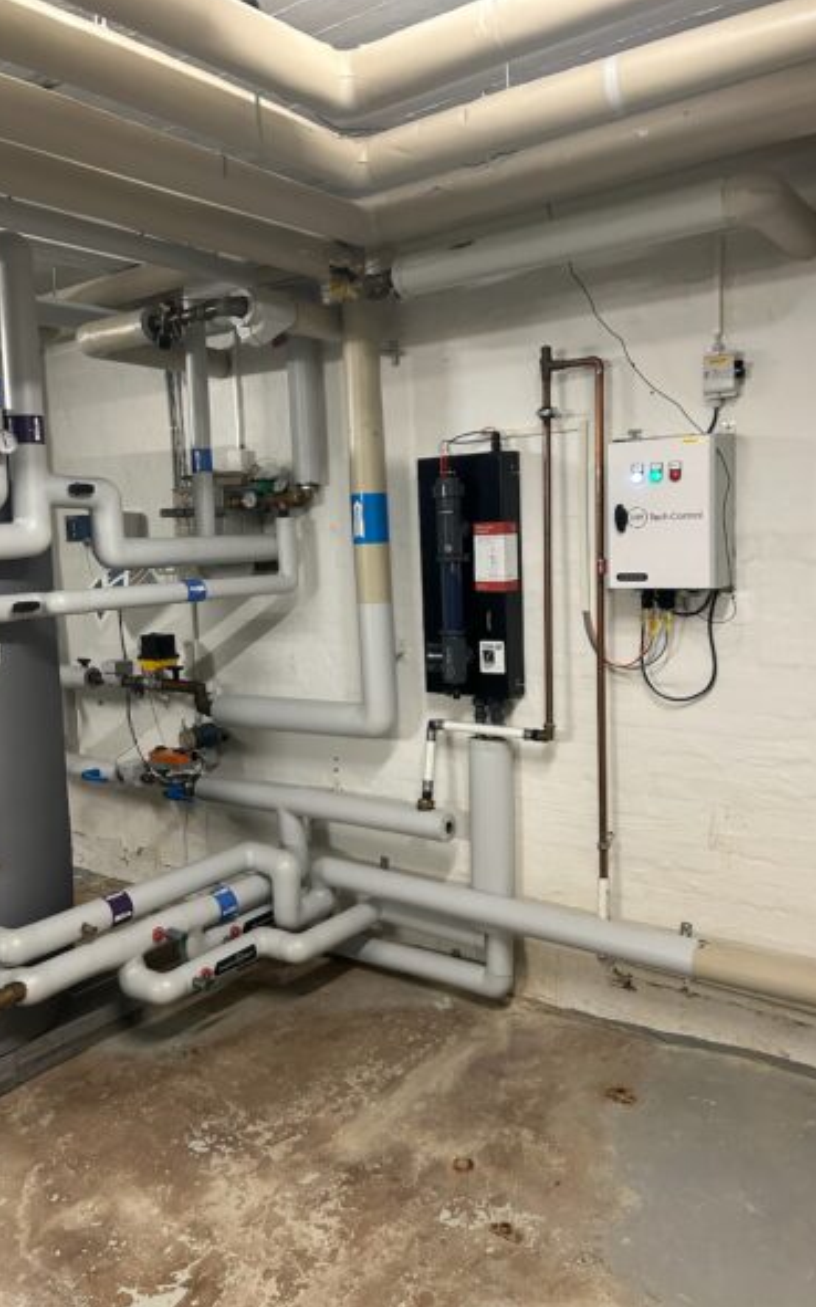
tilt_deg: -7.2
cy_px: 648
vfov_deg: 66.5
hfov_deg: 44.5
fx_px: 997
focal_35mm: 28
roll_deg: +2.6
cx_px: 367
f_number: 1.5
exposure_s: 1/50
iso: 250
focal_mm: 5.7
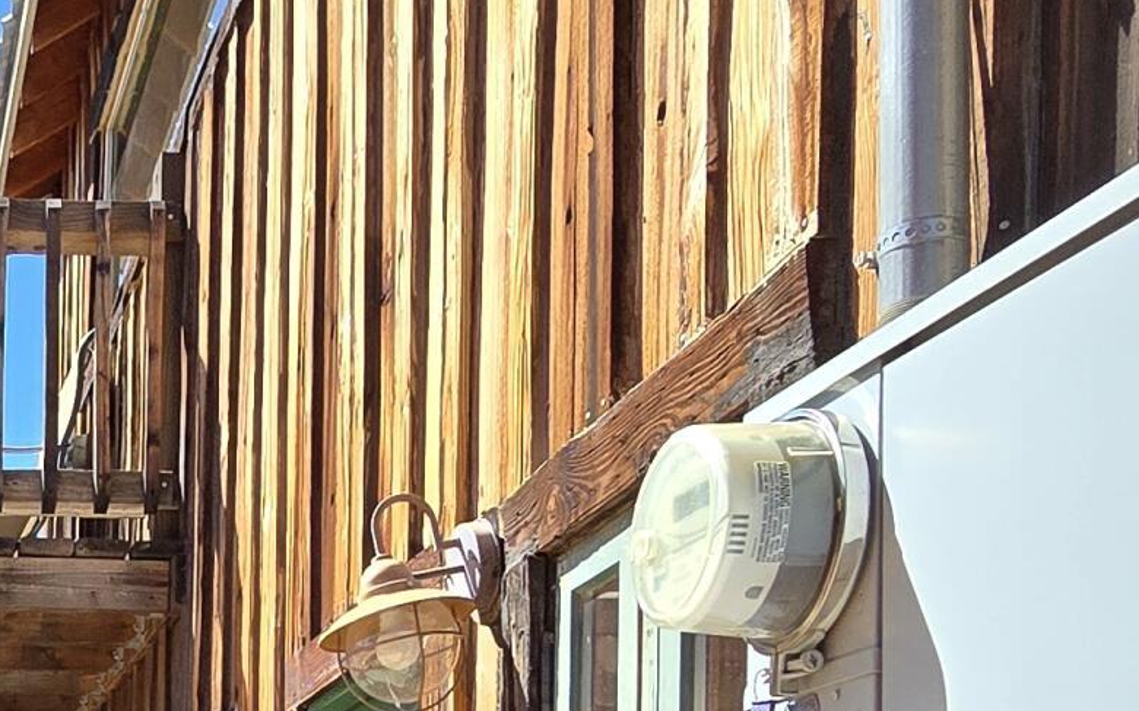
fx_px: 1645
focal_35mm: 53
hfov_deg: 33.4
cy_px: 1029
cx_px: -105
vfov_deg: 21.1
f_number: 2.2
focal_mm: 2.2
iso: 80
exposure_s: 1/2000
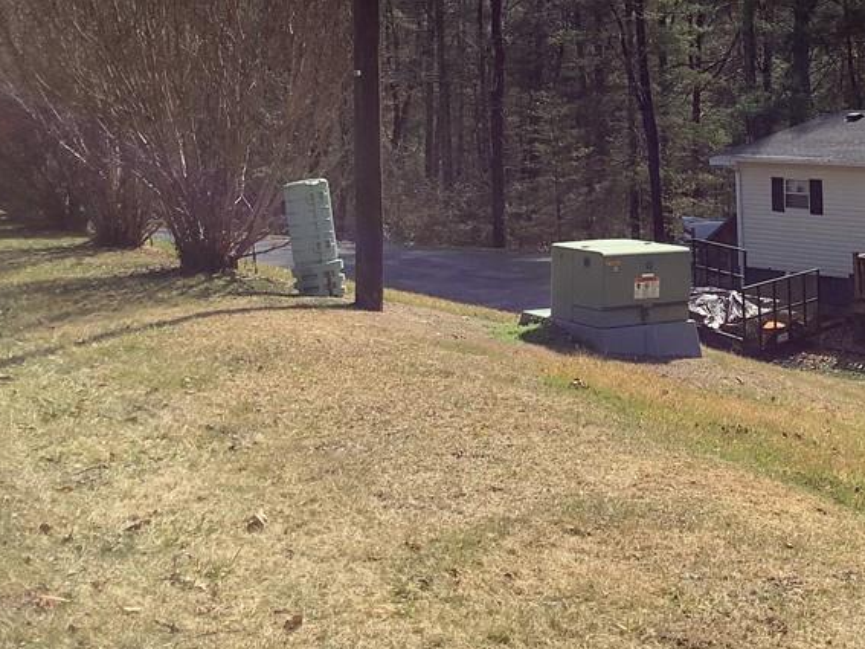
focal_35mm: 56
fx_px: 1399
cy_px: 70
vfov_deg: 25.3
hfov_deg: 32.8
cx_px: 757
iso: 25
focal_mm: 3.3
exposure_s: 1/1335
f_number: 2.4
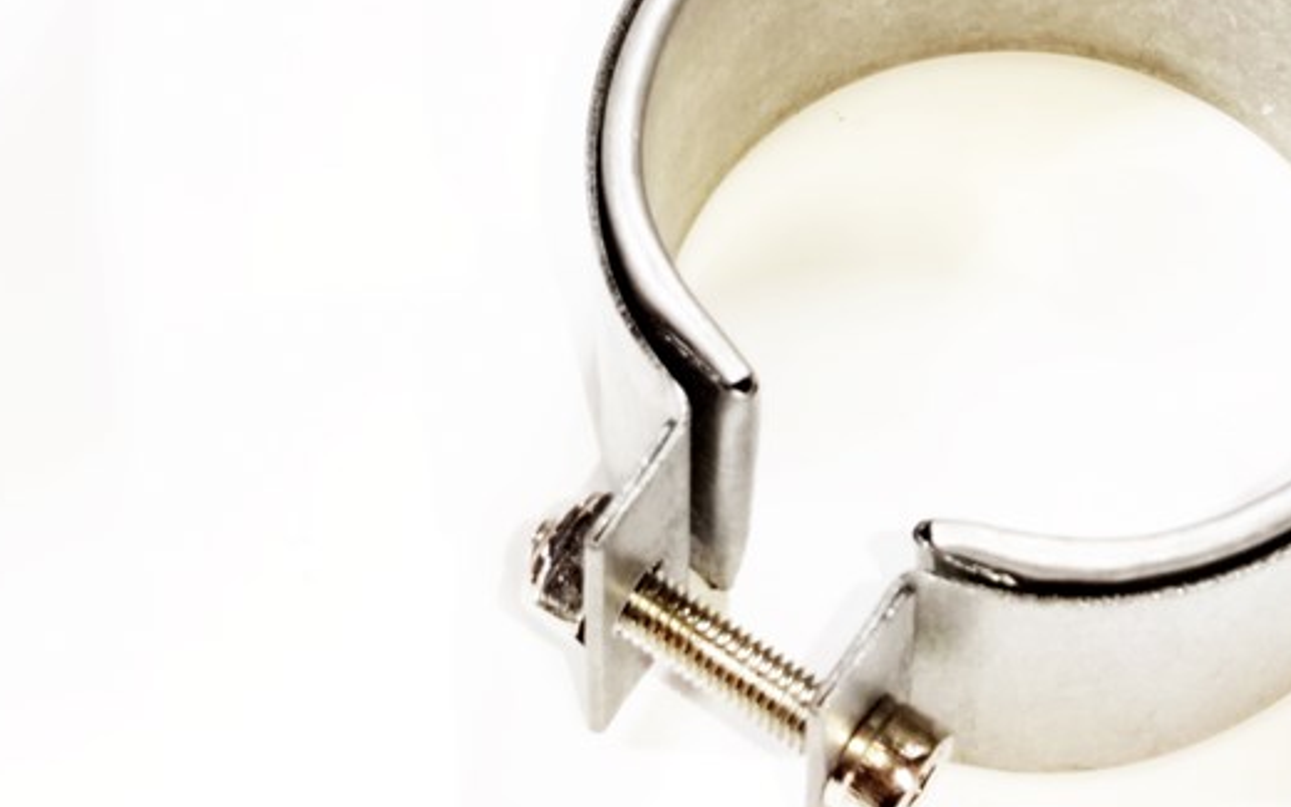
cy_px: 32
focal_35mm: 53
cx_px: 849
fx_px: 1865
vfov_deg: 23.5
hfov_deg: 37.8
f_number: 1.79
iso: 260
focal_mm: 4.74
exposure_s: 1/33
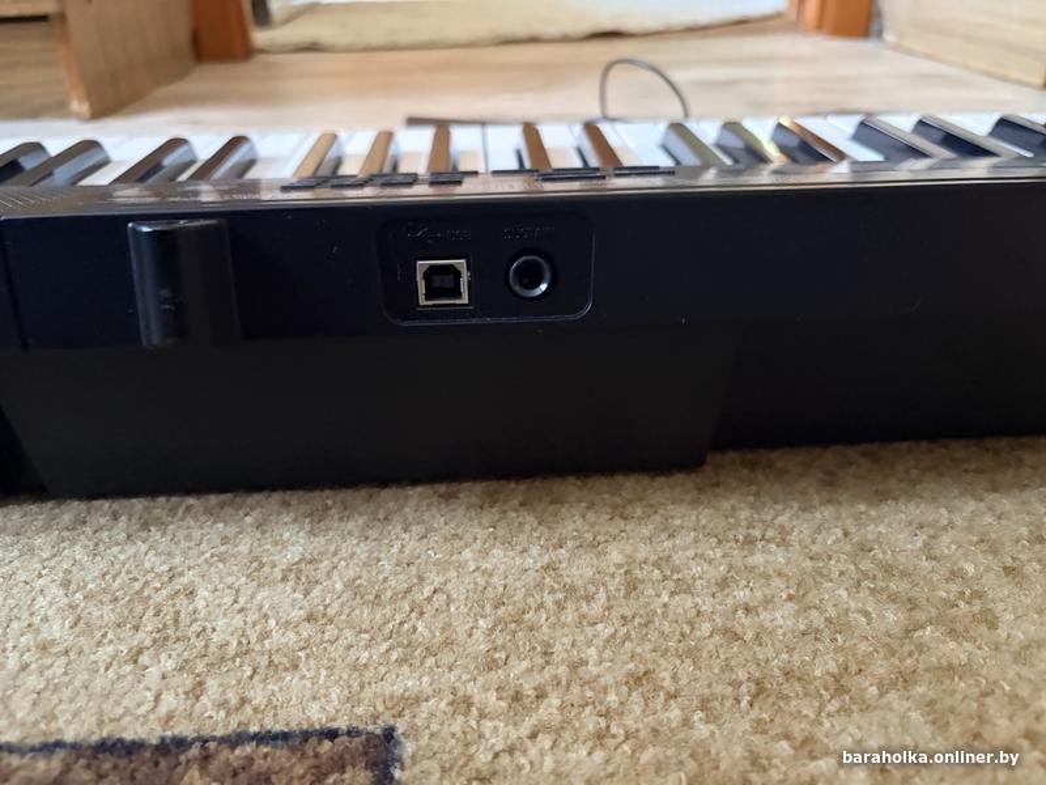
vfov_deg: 53.1
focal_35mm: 26
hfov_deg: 67.3
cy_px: 392
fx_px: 786
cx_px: 523
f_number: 1.6
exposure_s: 1/30
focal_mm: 5.96
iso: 1000
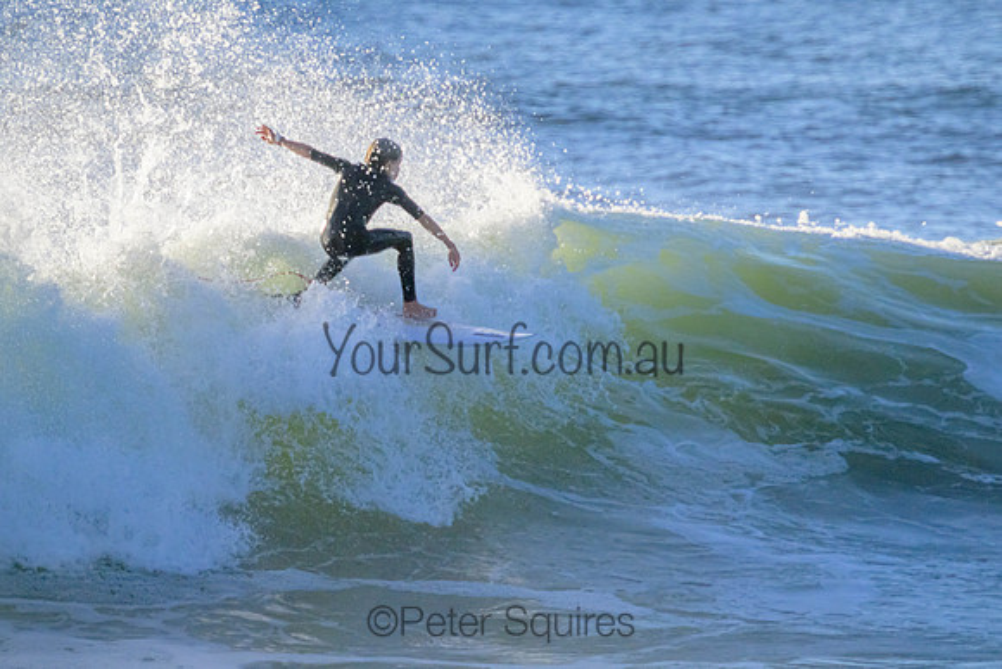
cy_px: 384
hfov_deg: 1.9
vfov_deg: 1.3
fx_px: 30567
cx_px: 489
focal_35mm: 1098
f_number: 11
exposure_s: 1/2000
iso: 1400
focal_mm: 800
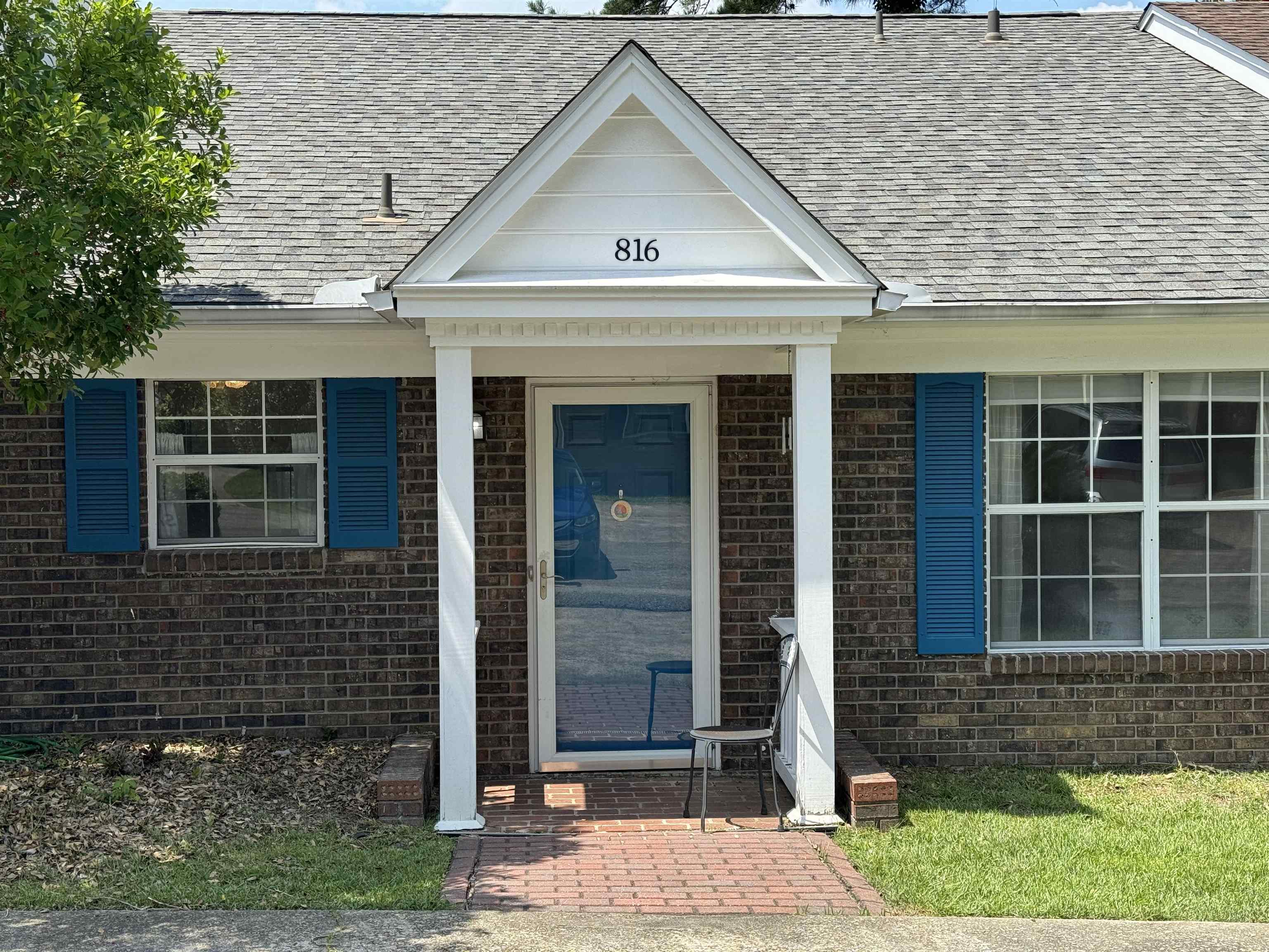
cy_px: 476
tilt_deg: -2.2
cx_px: 634
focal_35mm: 48
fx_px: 1760
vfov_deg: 30.3
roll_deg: +0.6
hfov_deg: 39.7
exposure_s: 1/1984
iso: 64
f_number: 1.78
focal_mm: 6.76
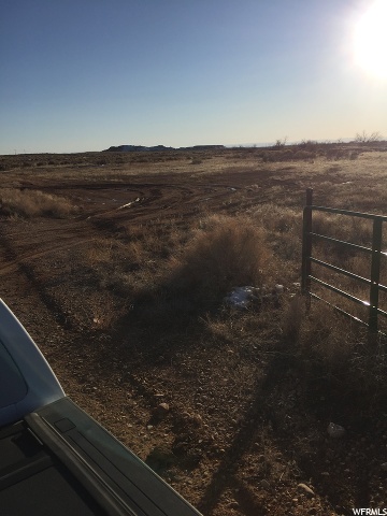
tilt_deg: -12.0
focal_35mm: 29
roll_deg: +3.5
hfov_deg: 48.2
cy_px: 258
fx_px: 432
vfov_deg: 61.7
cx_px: 194
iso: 32
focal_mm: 4.15
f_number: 2.2
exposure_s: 1/4950
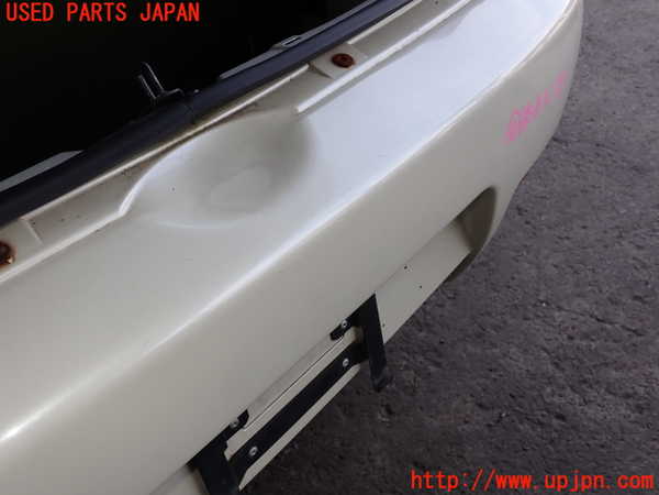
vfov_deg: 46.8
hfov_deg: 60.0
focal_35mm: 30
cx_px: 330
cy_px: 248
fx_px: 571
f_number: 3.2
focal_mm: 5.4
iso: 100
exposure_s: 1/160
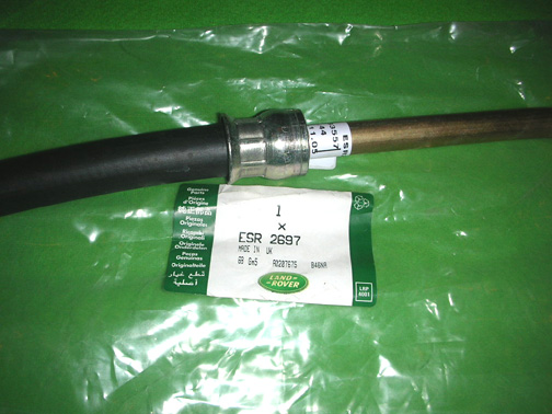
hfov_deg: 52.6
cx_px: 276
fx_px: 558
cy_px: 207
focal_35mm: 35
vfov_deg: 40.7
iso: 50
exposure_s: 1/60.1
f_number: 8.5
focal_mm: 5.8
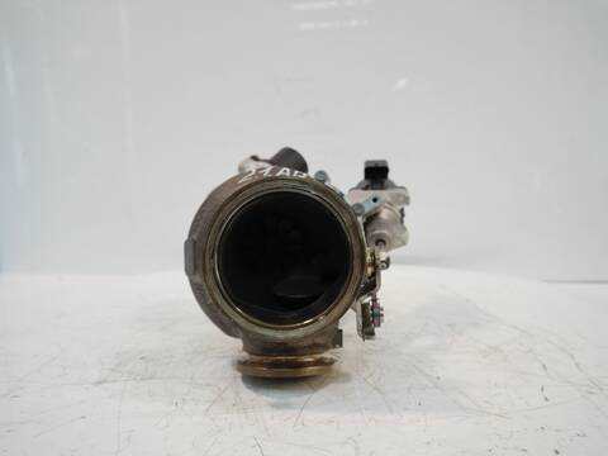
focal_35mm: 28
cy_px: 228
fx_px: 492
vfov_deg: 49.7
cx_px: 304
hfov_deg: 63.4
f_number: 3.5
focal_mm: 14
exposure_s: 1/60
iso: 400
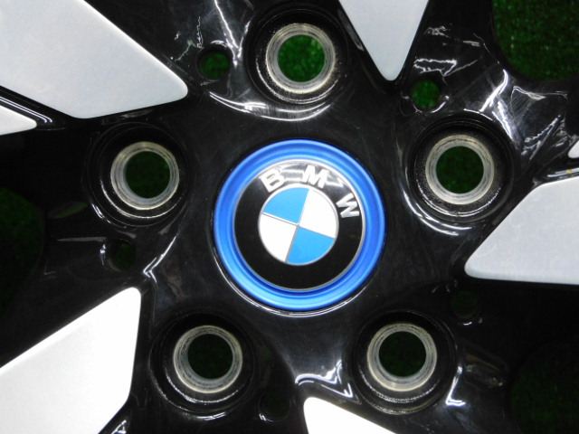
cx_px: 290
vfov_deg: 9.9
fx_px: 2509
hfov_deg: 13.2
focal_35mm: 150
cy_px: 217
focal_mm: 26.9
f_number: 5.2
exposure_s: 1/15
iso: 640
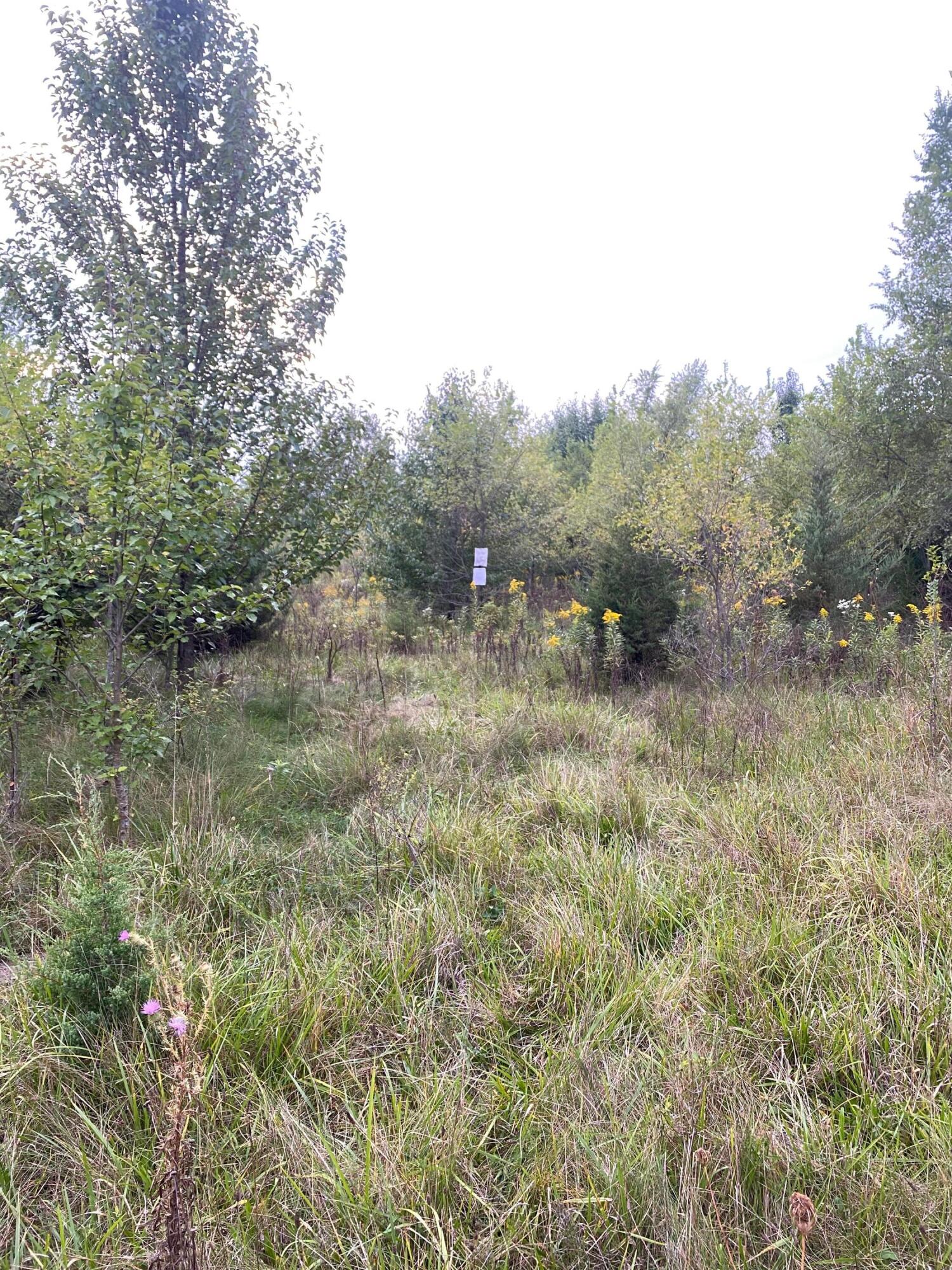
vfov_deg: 67.3
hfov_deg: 53.1
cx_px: 476
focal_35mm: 26
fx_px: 953
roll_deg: -0.1
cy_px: 635
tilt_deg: -3.4
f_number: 1.8
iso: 125
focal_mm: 4.25
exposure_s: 1/60
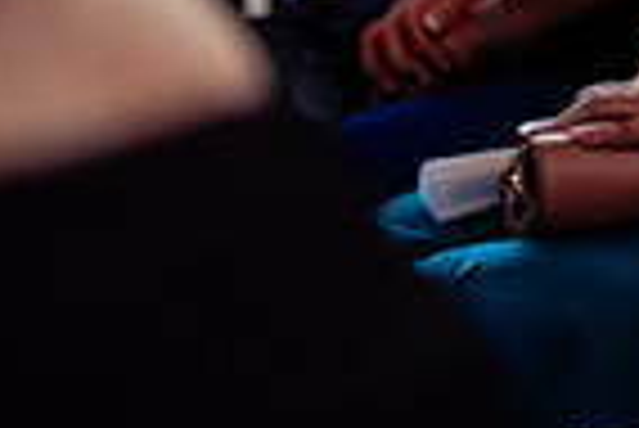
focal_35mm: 214
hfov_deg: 9.0
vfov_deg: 6.3
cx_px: 1287
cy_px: -340
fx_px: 3802
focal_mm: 52
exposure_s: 1/320
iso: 800
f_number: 3.2
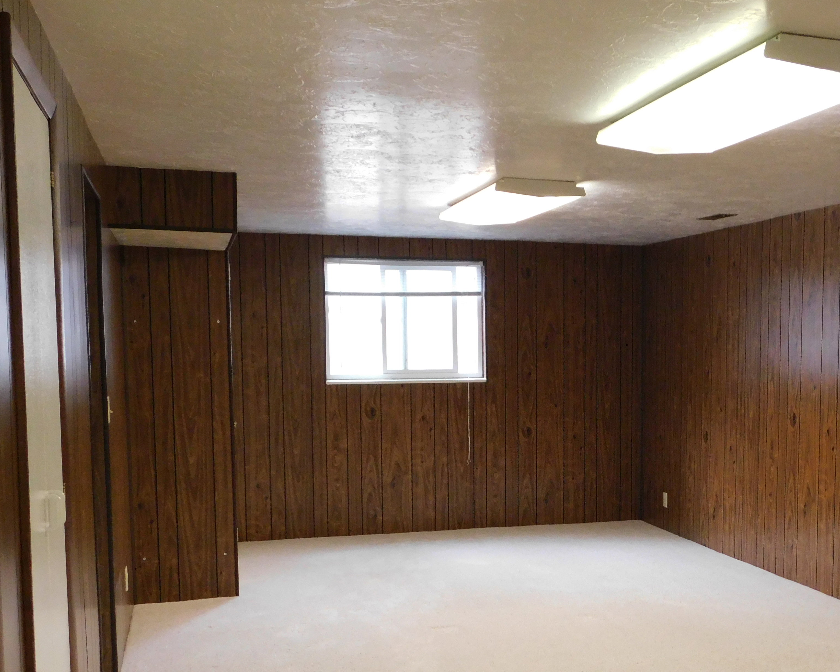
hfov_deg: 41.3
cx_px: 586
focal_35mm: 44
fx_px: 1094
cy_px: 446
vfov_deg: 33.9
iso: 400
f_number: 3.2
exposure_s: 1/25
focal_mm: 5.3
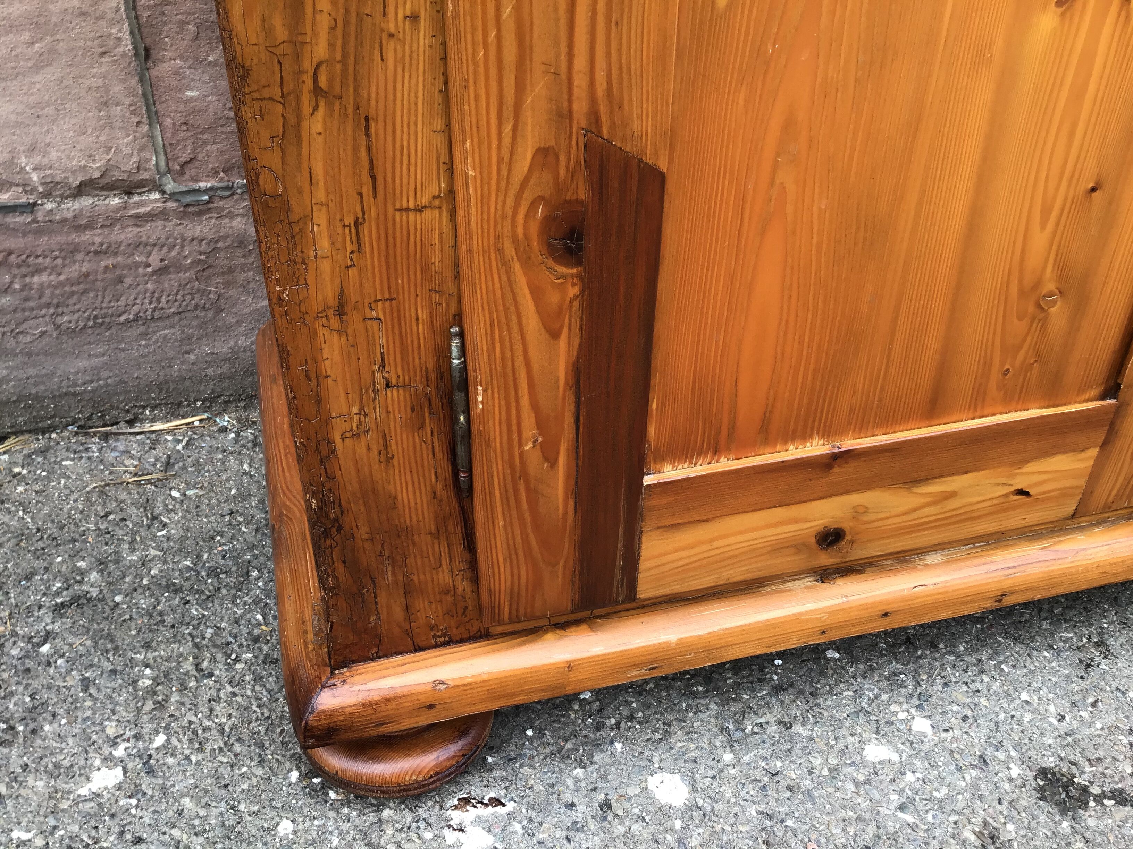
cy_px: 424
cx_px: 566
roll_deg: -0.9
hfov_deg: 58.4
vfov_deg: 45.4
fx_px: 1015
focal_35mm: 31
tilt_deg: -32.5
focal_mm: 3.3
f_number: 2.4
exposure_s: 1/100
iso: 25
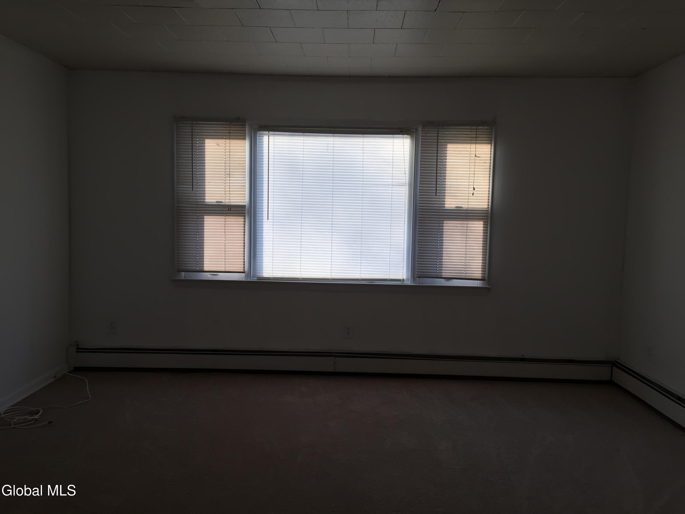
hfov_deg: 61.7
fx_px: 574
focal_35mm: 29
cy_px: 257
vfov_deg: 48.2
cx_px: 342
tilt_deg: -4.2
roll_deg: -0.5
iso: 50
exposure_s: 1/120
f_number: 2.2
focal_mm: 4.15
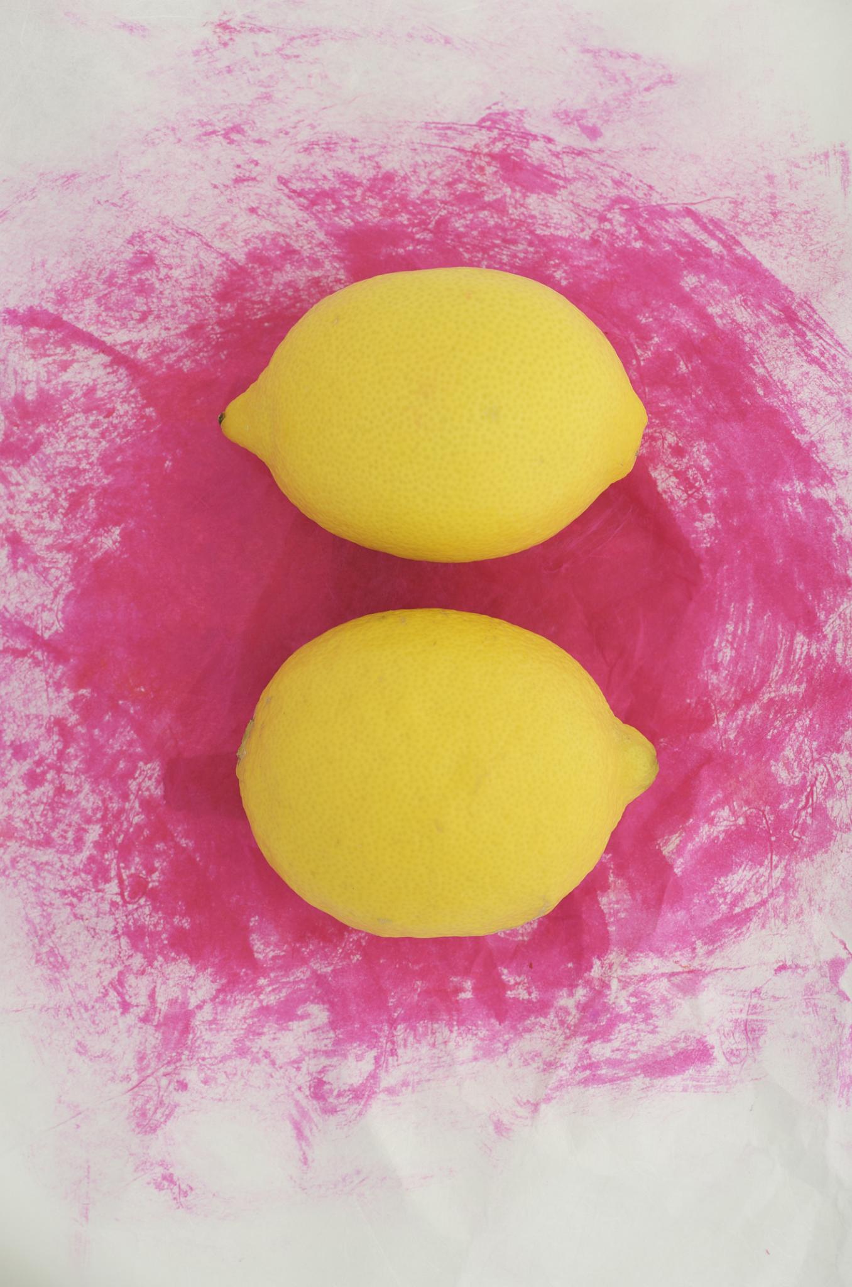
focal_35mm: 105
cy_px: 644
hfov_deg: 13.0
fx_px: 3745
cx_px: 426
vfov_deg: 19.5
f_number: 10
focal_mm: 105
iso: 200
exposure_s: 1/200
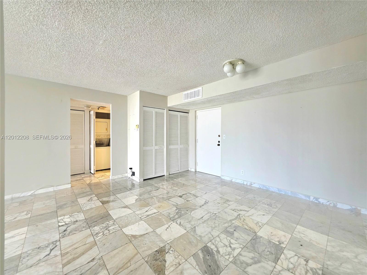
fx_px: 138
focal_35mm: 13
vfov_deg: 89.9
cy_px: 138
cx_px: 184
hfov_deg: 106.2
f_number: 1.9
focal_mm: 2.2
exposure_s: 1/120
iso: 125
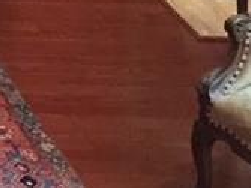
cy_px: -236
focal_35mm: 178
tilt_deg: -10.6
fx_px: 1290
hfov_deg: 9.9
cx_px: -340
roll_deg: -0.7
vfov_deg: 7.8
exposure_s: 1/24
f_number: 2.2
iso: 250
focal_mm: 4.15
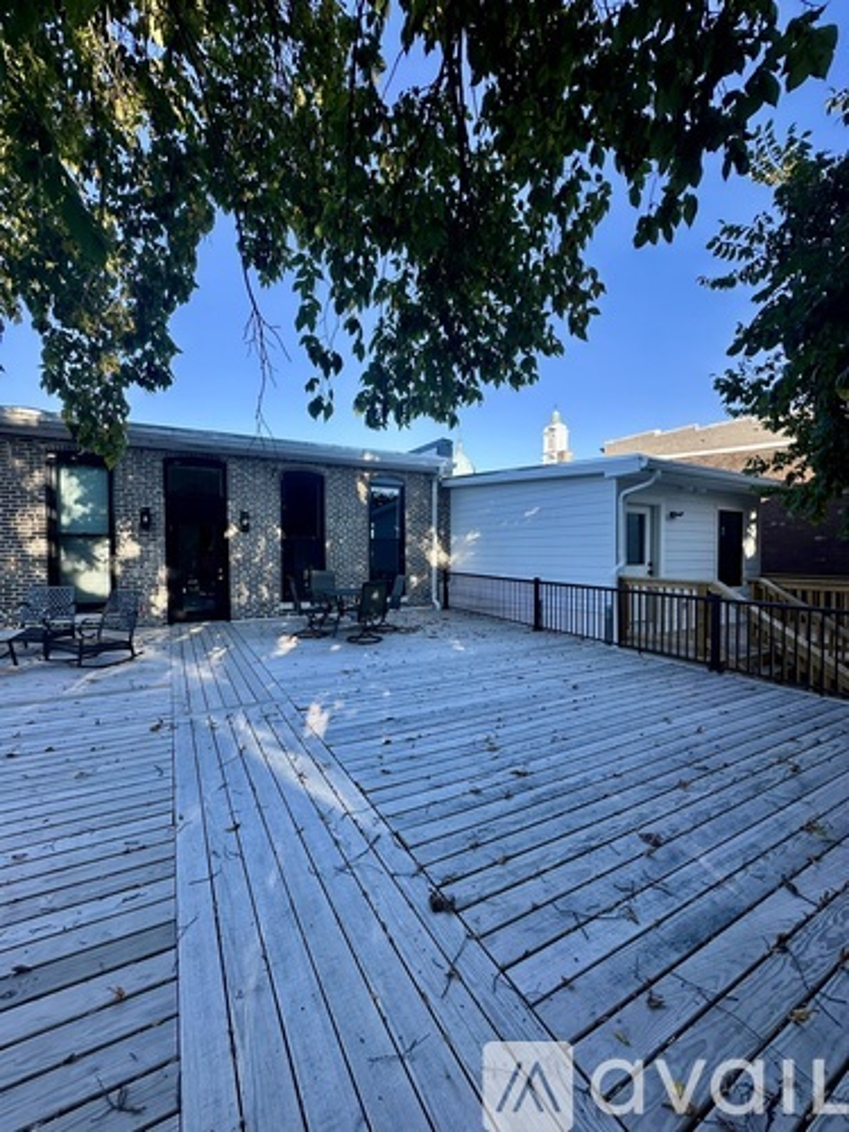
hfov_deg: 85.7
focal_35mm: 14
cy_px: 566
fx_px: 458
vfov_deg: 102.1
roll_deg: -0.4
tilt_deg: -1.4
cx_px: 424
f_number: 2.2
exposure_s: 1/364
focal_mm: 2.22
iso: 40
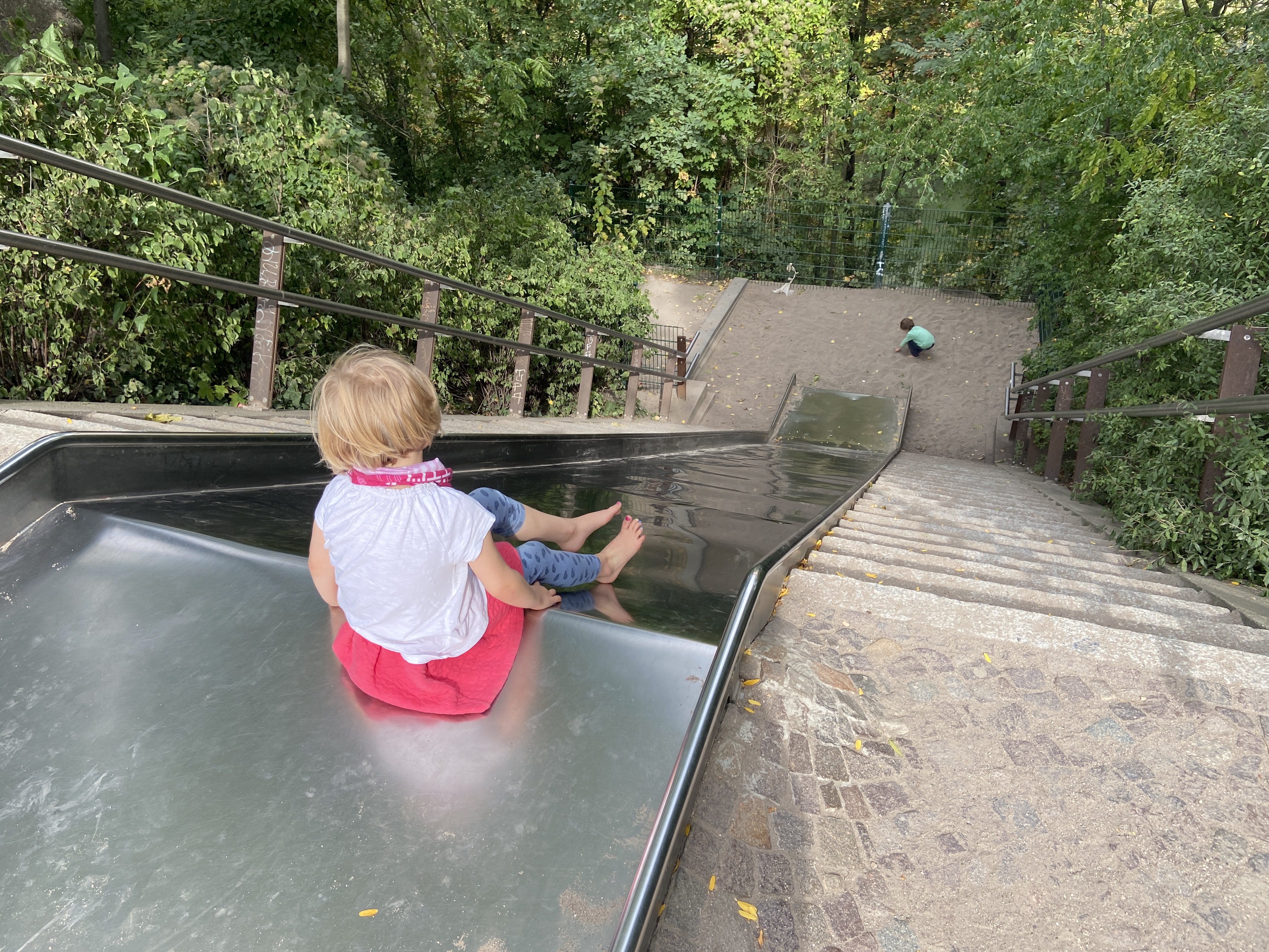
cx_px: 634
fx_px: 953
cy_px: 476
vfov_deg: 53.1
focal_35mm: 26
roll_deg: +2.4
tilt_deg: -35.2
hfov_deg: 67.3
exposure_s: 1/534
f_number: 1.8
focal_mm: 4.25
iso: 32
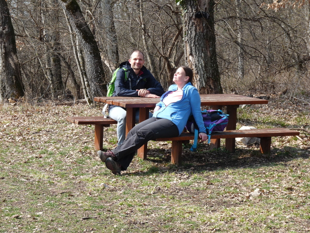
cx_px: 155
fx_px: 878
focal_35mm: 98
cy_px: 116
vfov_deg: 15.1
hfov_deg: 20.0
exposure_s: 1/250
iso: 100
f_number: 5
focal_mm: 17.4
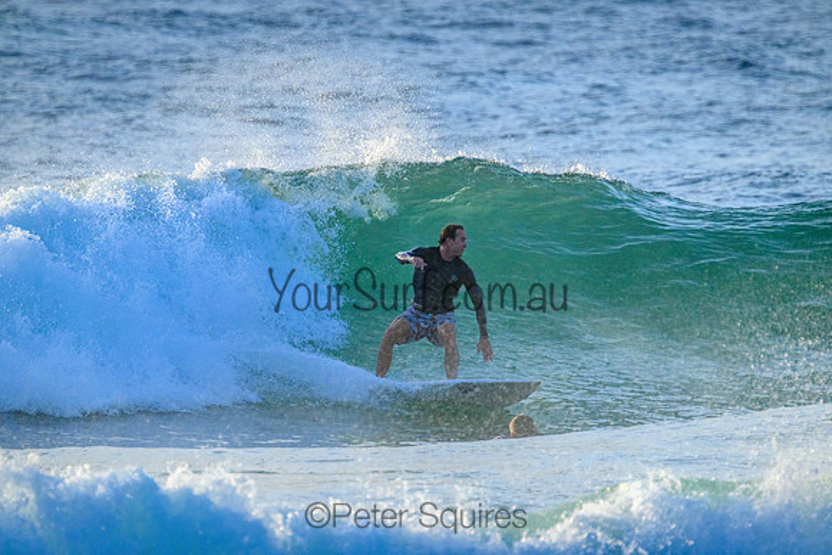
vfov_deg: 1.7
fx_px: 18492
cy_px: 278
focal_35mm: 800
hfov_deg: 2.6
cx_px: 416
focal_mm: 800
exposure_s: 1/2000
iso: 2500
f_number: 11
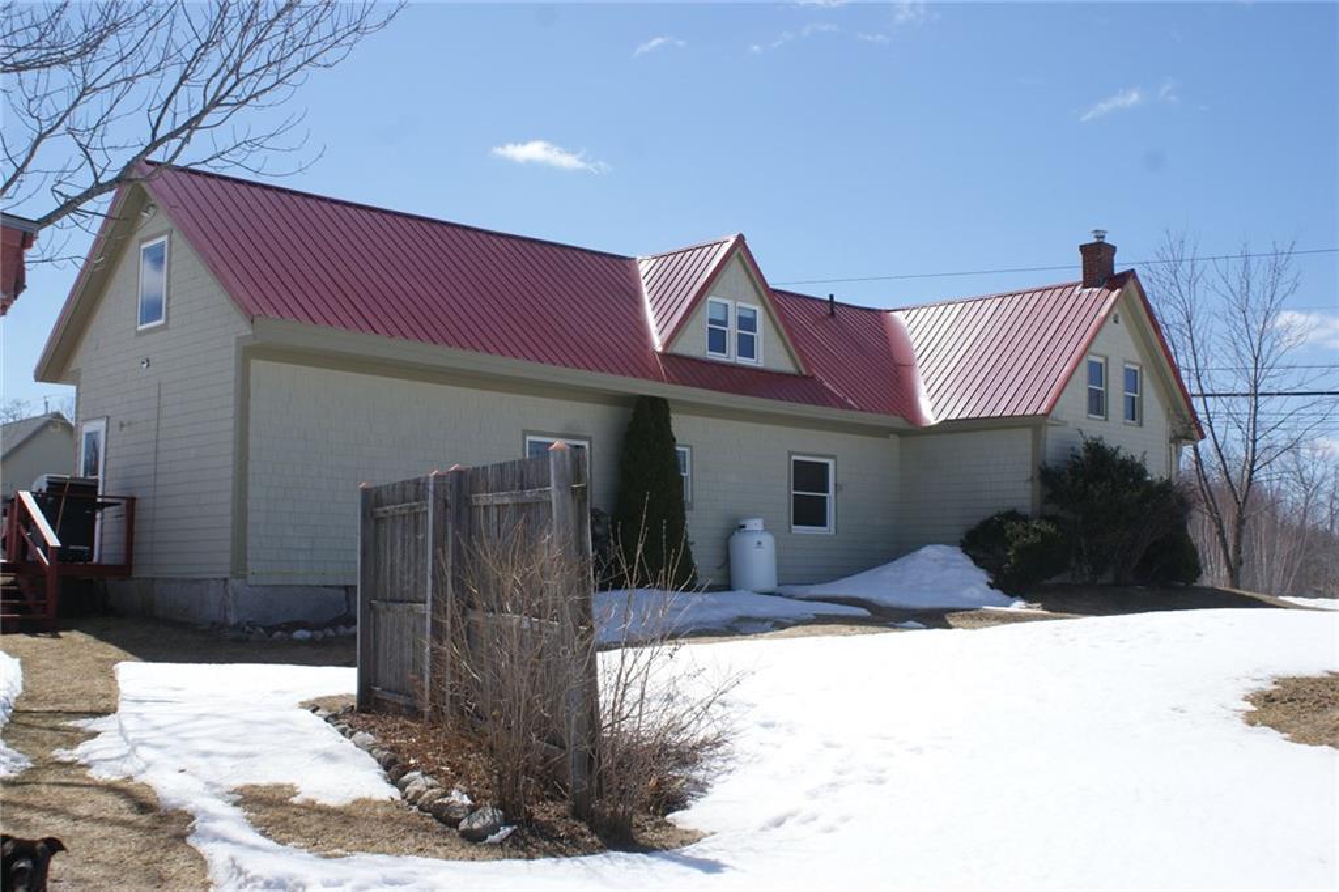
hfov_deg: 49.6
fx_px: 1450
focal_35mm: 39
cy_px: 446
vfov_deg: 34.2
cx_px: 670
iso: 100
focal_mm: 26
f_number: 9
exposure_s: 1/250
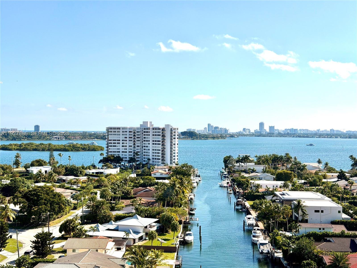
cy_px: 134
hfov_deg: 39.7
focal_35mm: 48
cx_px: 178
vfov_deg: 30.3
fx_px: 495
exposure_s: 1/8772
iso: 64
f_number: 1.78
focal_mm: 6.76
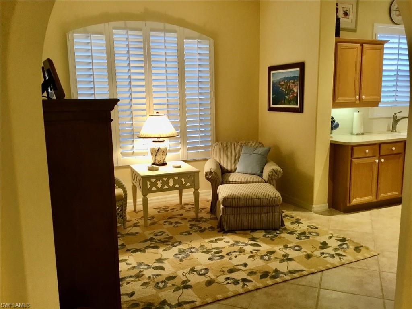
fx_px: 369
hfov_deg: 58.4
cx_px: 206
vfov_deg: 45.4
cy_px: 154
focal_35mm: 31
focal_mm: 3.3
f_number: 2.4
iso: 40
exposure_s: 1/30
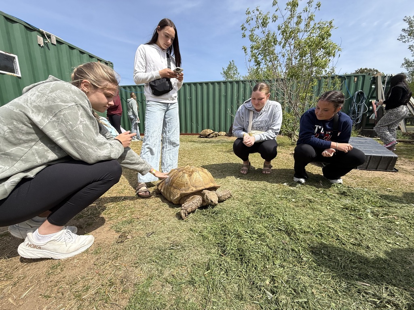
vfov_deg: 85.7
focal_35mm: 14
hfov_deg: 102.1
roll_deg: -0.2
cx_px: 207
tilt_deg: -9.8
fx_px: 167
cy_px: 155
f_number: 2.2
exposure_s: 1/1572
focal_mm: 2.22
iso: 50
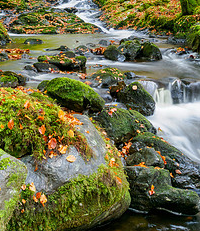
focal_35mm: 59
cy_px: 103
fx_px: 417
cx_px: 98
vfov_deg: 31.0
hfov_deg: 27.0
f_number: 7.1
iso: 200
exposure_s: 2.5
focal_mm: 12
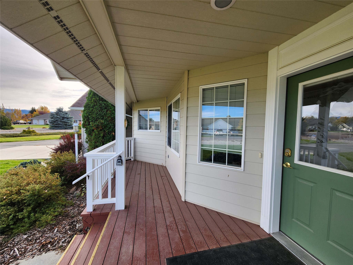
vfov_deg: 89.9
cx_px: 176
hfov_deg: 106.2
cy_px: 132
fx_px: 133
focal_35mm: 13
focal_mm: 2.2
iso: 50
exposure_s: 1/292
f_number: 2.2
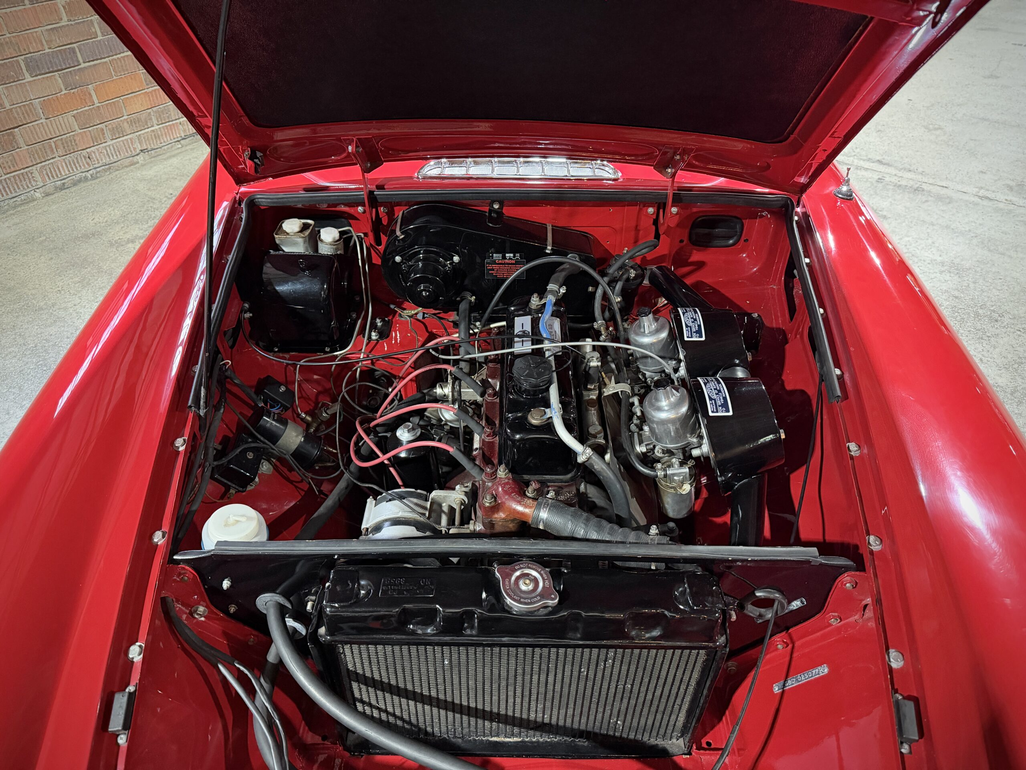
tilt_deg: -39.5
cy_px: 385
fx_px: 711
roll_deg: +0.8
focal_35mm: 24
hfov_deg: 71.6
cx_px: 513
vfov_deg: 56.8
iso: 800
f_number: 1.78
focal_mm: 6.76
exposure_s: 1/25
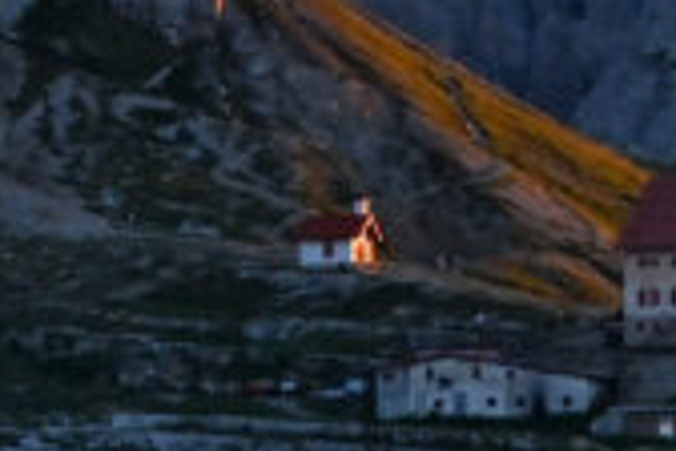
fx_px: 11998
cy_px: -348
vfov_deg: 2.1
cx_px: 531
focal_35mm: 639
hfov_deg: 3.2
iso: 800
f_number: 16
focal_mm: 105
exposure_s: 1/125
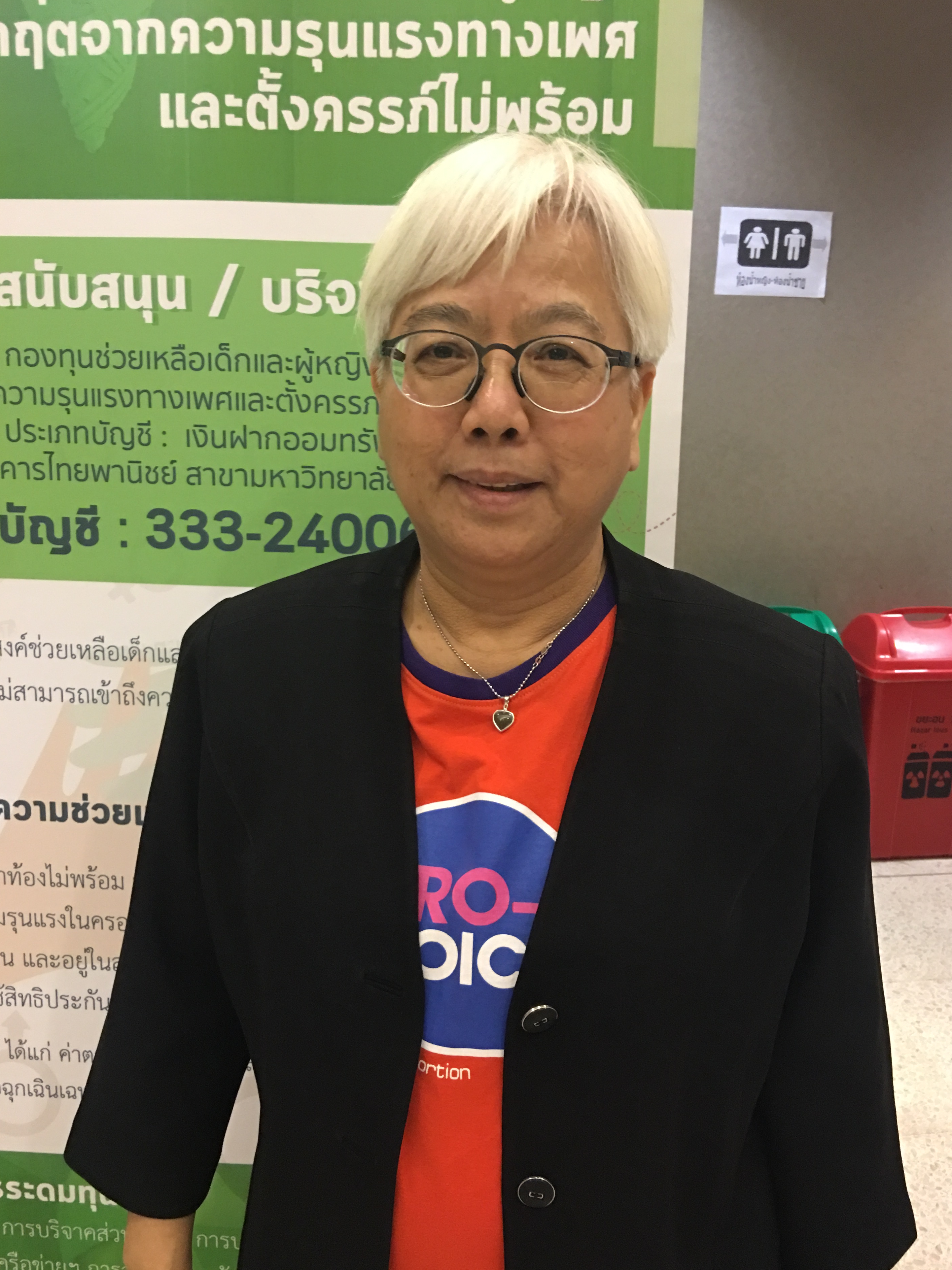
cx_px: 499
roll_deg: -2.0
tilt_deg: -14.9
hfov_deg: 45.4
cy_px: 674
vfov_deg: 58.3
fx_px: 1137
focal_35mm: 31
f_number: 2.2
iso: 125
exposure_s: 1/8
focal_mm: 4.15
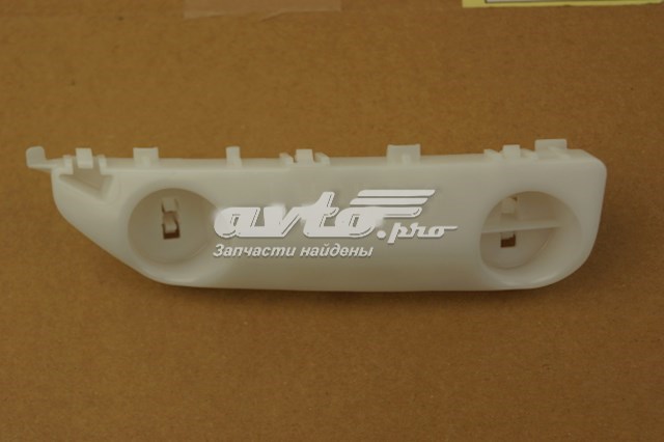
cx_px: 332
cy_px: 221
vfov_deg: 18.2
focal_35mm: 75
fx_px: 1383
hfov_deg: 27.0
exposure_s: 1/125
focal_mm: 50
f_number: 7.1
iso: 100
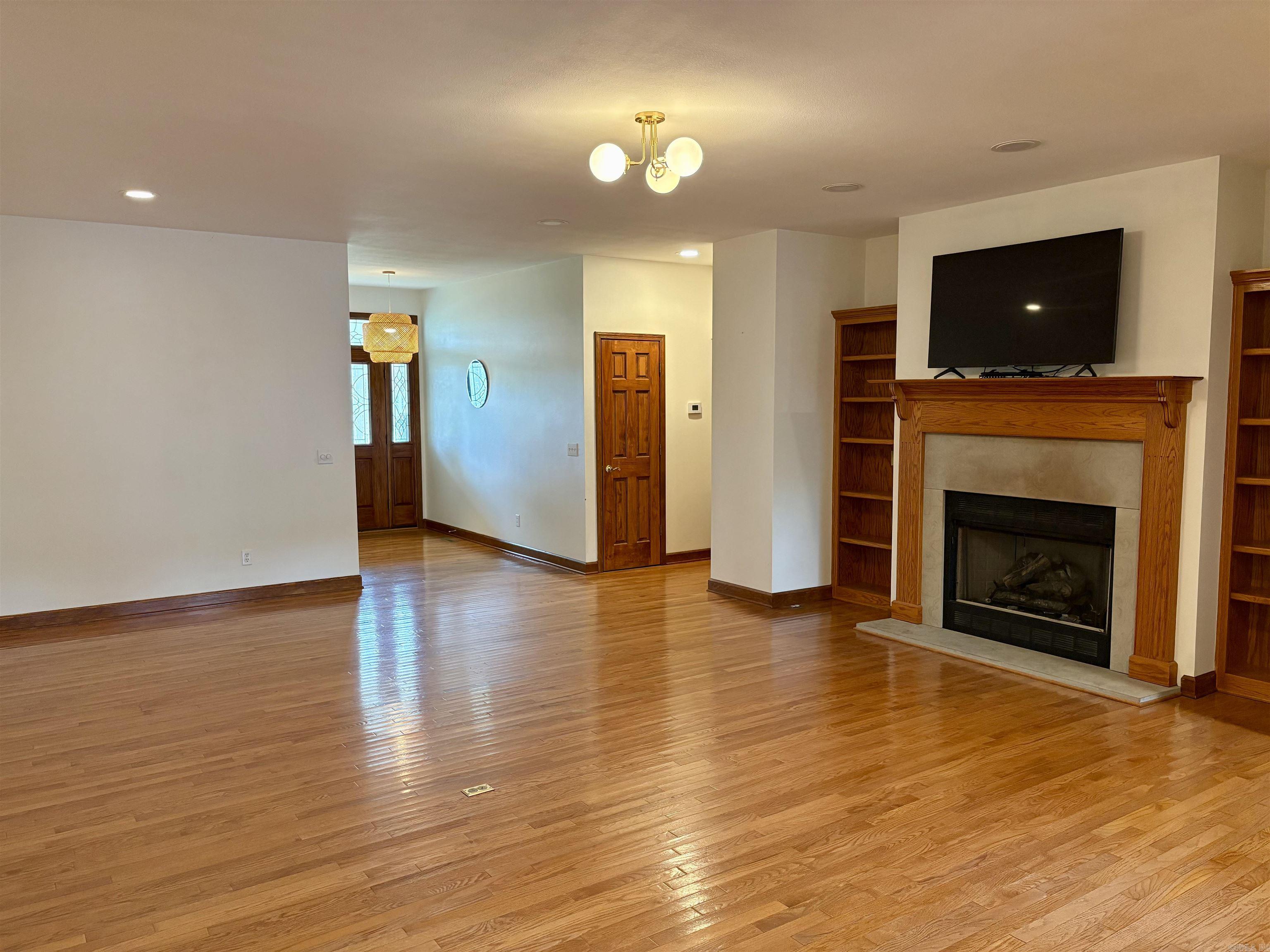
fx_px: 954
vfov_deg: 53.1
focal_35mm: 26
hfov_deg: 67.3
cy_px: 476
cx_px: 635
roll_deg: +0.8
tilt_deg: -4.4
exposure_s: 1/60
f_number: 1.6
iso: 200
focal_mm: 5.96
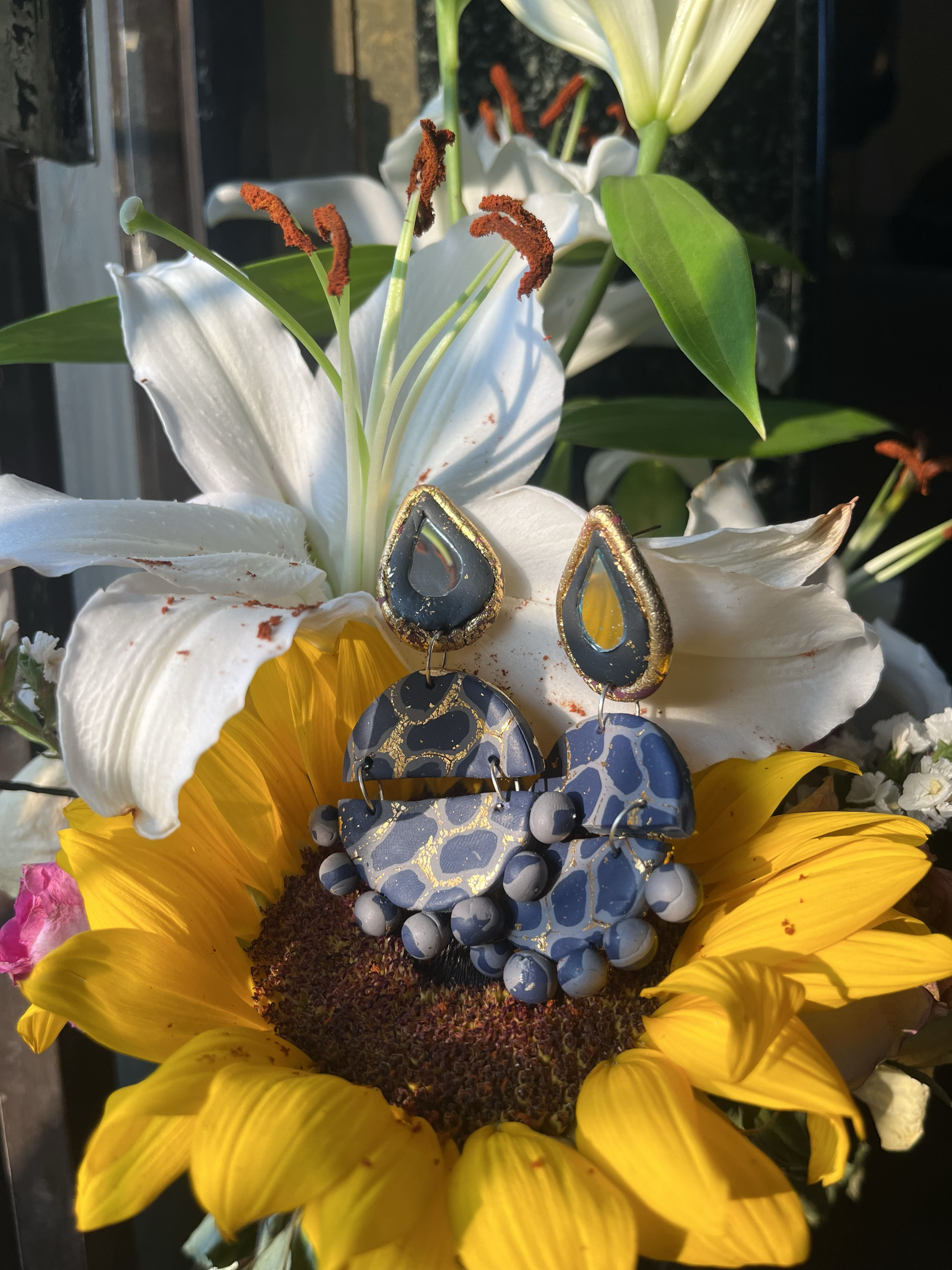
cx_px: 476
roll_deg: +0.8
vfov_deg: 67.3
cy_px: 635
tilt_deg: -7.3
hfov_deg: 53.1
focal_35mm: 26
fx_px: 953
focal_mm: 5.1
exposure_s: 1/352
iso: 50
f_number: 1.6
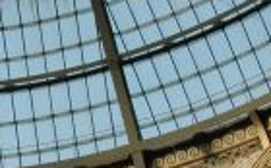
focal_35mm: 189
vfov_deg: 6.9
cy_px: 174
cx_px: -94
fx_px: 1394
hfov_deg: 10.8
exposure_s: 1/100
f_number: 9
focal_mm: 24
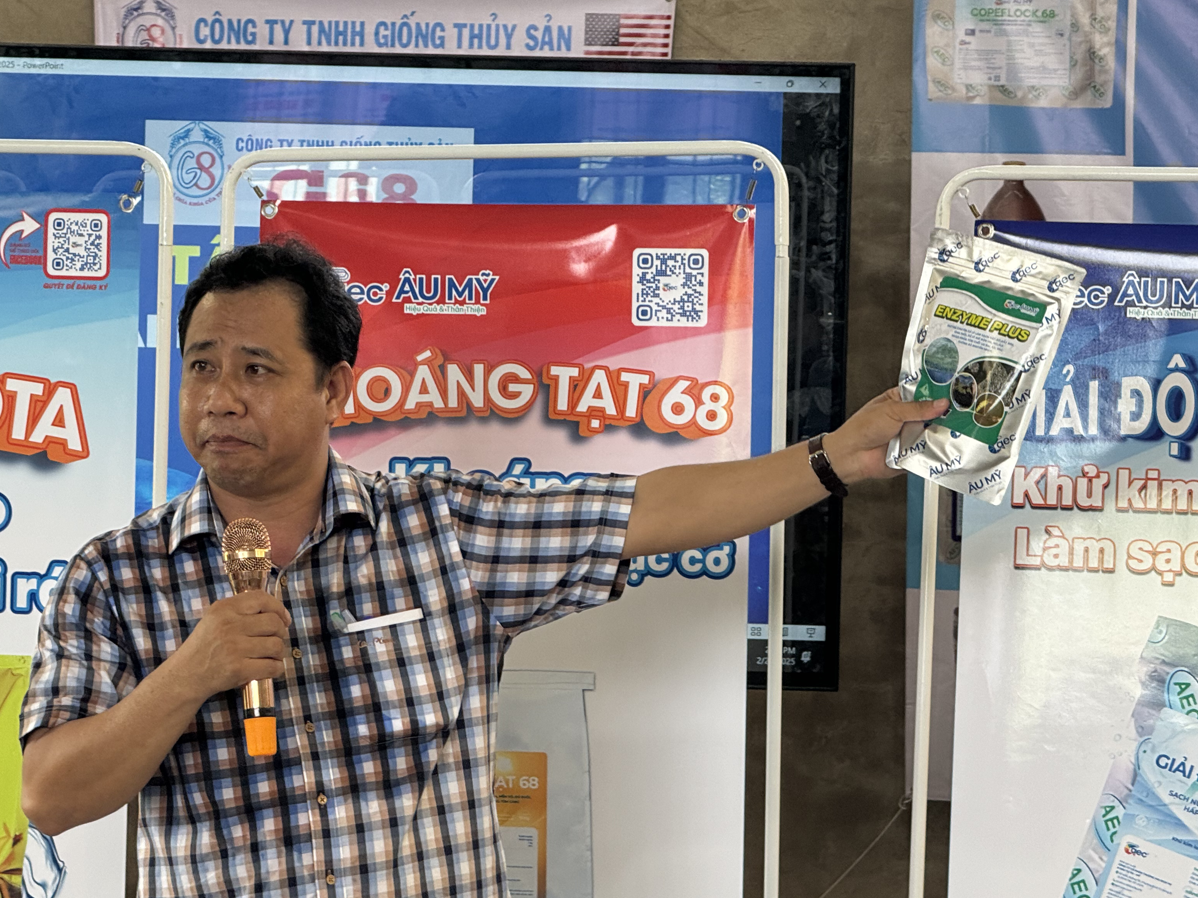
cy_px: 522
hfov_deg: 12.7
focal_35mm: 156
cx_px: 498
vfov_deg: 9.5
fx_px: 5398
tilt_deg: -1.3
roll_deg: -1.8
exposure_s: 1/99
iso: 80
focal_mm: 15.66
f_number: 2.8
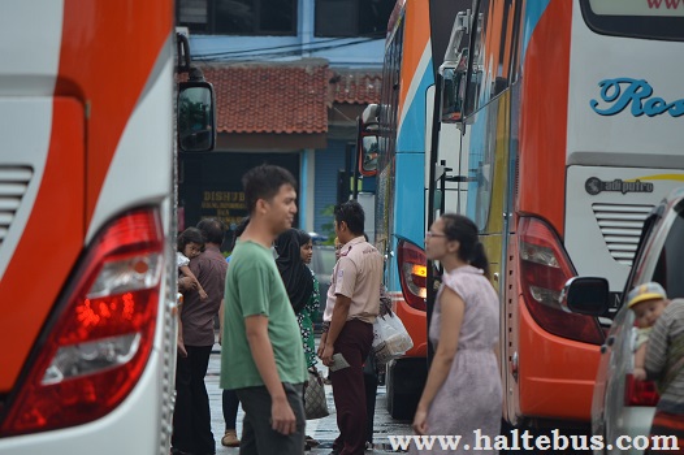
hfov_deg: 6.9
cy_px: 228
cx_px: 342
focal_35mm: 300
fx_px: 5696
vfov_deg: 4.6
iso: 160
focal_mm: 200
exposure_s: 1/320
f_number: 5.6
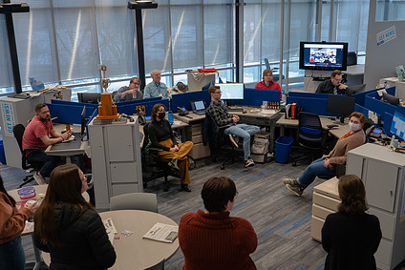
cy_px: 138
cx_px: 223
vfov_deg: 31.9
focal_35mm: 42
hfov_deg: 46.3
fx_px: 473
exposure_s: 1/160
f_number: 3.5
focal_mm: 28
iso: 3200
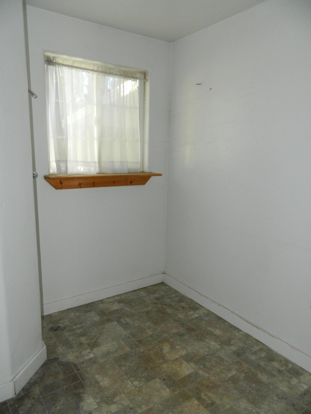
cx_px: 156
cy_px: 207
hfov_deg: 54.9
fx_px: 299
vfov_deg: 69.4
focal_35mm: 25
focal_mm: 4.5
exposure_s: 1/30
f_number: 3.1
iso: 200
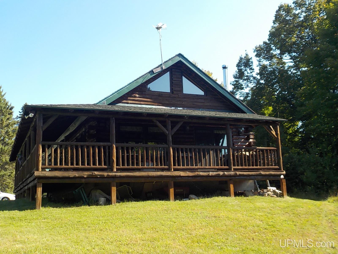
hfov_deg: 49.0
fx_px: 371
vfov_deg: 37.7
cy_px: 127
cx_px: 169
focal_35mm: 38
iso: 125
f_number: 3.7
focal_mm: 5.2
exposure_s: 1/320
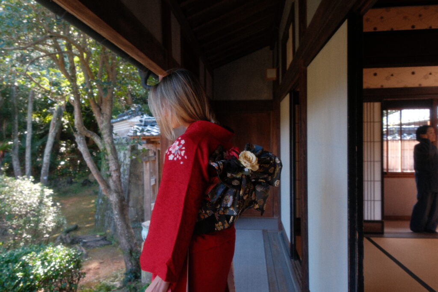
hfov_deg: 67.4
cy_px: 146
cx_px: 219
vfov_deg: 47.9
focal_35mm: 27
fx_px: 329
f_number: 4
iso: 500
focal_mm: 18
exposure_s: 1/125
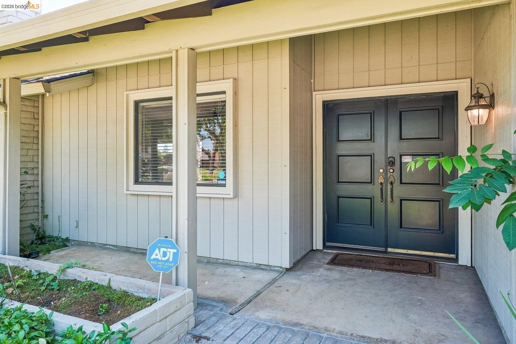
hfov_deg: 72.6
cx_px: 258
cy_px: 172
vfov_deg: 52.2
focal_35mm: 24
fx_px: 351
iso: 400
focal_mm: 24.5
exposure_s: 1/25
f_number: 9
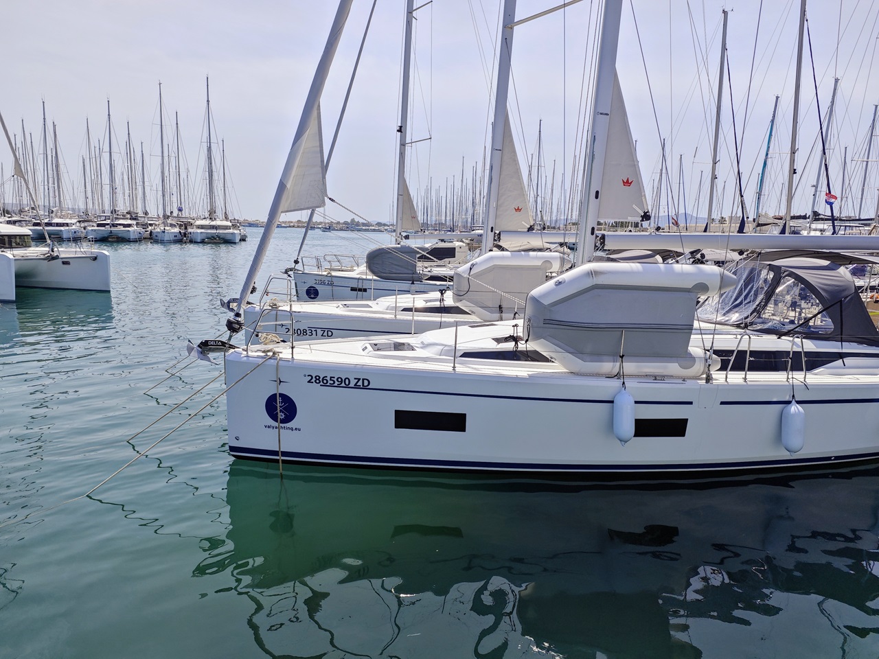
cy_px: 330
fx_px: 584
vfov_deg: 58.9
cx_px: 440
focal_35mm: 23
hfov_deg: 73.9
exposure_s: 1/4180
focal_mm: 6.55
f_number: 1.6
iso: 50
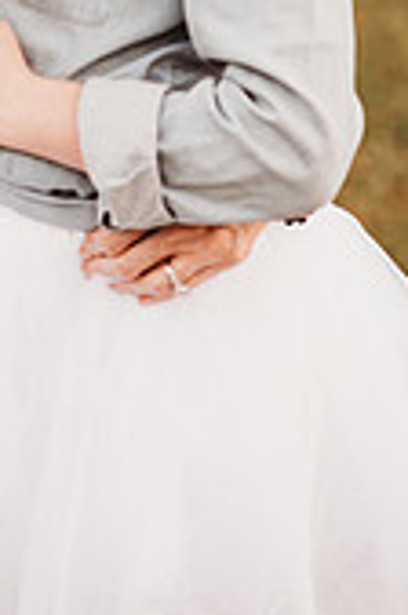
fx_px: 3875
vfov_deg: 9.0
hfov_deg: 6.0
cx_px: -135
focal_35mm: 227
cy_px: -87
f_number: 2.2
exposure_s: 1/125
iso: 125
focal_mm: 85
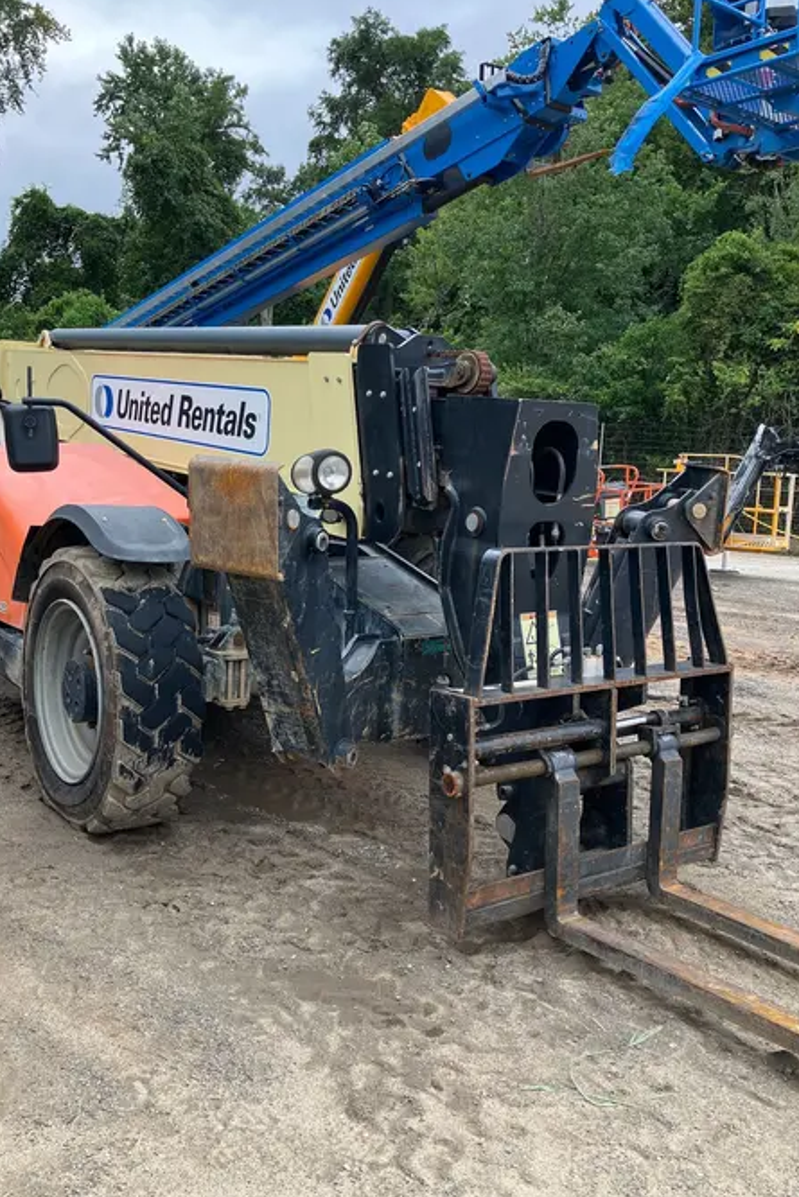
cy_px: 581
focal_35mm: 32
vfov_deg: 58.7
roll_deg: -1.8
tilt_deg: -5.8
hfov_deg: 41.1
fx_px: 1065
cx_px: 348
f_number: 1.8
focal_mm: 3.99
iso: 32
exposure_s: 1/257
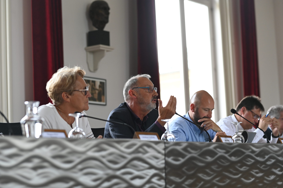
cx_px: 142
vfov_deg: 16.0
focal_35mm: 85
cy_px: 94
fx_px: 668
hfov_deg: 23.9
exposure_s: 1/125
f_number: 2.8
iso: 800
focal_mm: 85
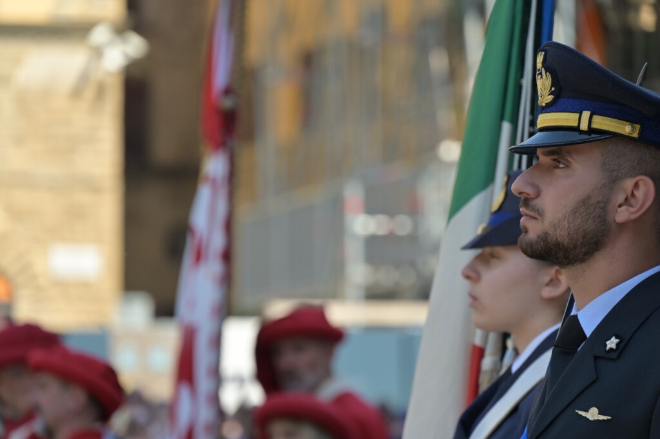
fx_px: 3664
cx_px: 330
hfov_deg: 10.3
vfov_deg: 6.9
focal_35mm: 200
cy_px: 220
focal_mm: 200
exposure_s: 1/400
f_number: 6.3
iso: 200
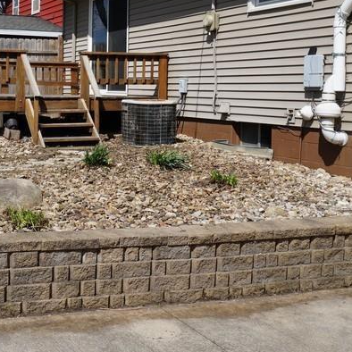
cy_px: 72
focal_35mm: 56
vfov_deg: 29.9
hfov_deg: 28.9
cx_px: 15
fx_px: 644
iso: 100
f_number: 11
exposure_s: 1/160
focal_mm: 16
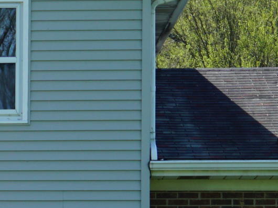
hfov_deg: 5.7
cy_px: 352
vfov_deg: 4.4
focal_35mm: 335
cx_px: -371
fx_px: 2687
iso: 100
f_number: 8
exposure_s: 1/100
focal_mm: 41
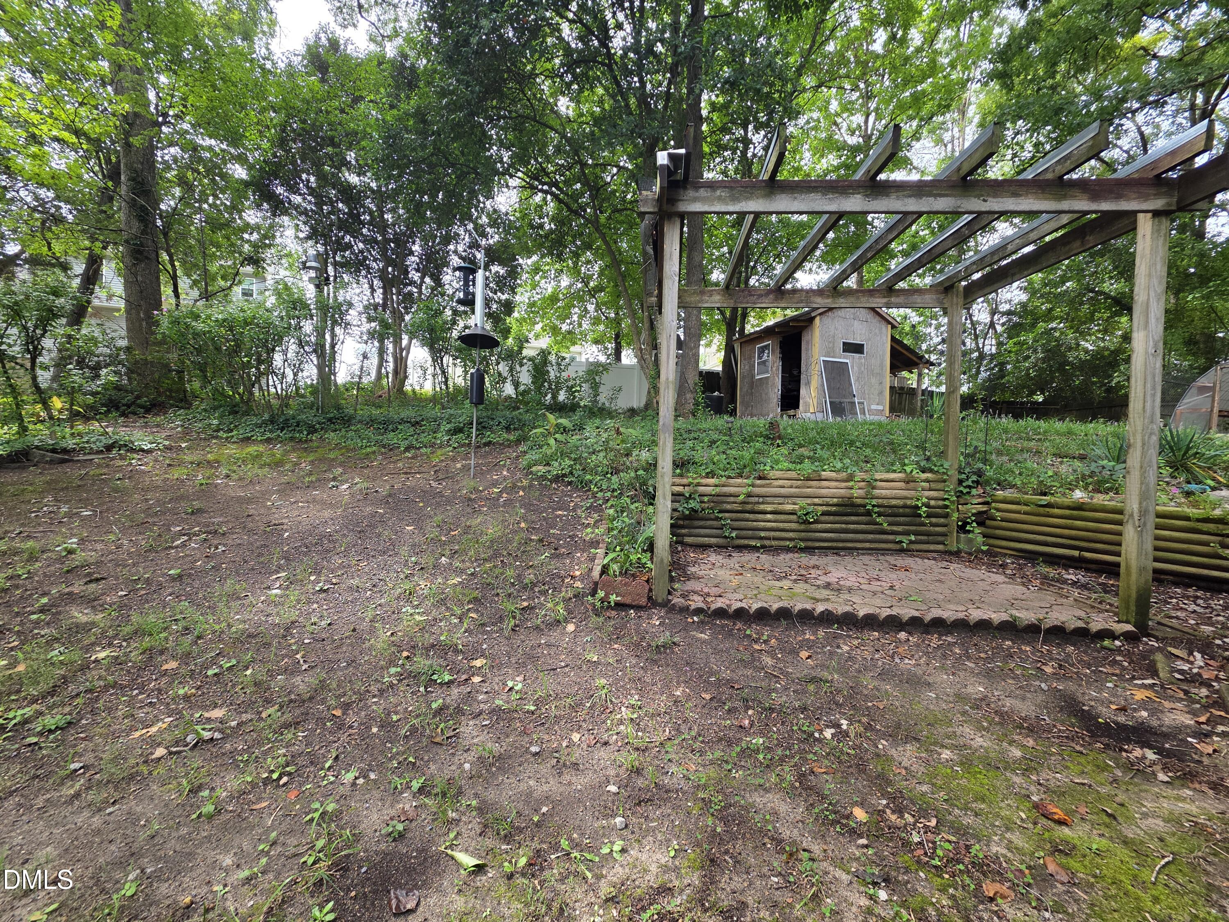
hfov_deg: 106.2
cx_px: 614
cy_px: 461
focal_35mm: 13
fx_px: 462
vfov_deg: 89.9
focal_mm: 2.2
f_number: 1.9
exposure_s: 1/249
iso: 40
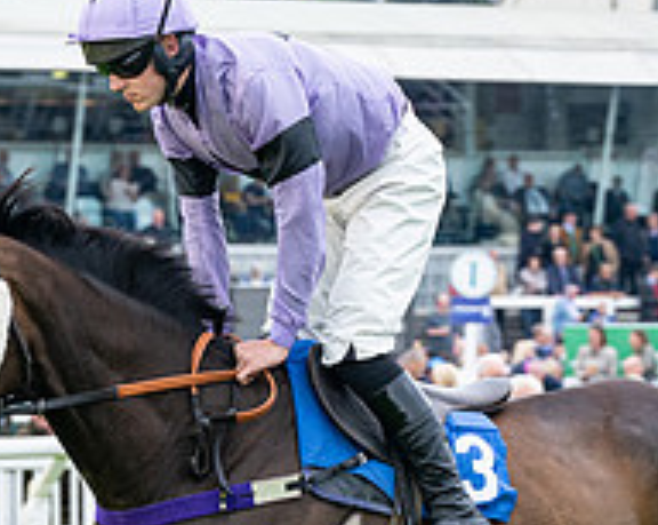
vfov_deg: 5.1
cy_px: 357
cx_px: 327
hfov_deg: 6.4
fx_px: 5892
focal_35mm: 303
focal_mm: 70
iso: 400
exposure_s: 1/640
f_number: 4
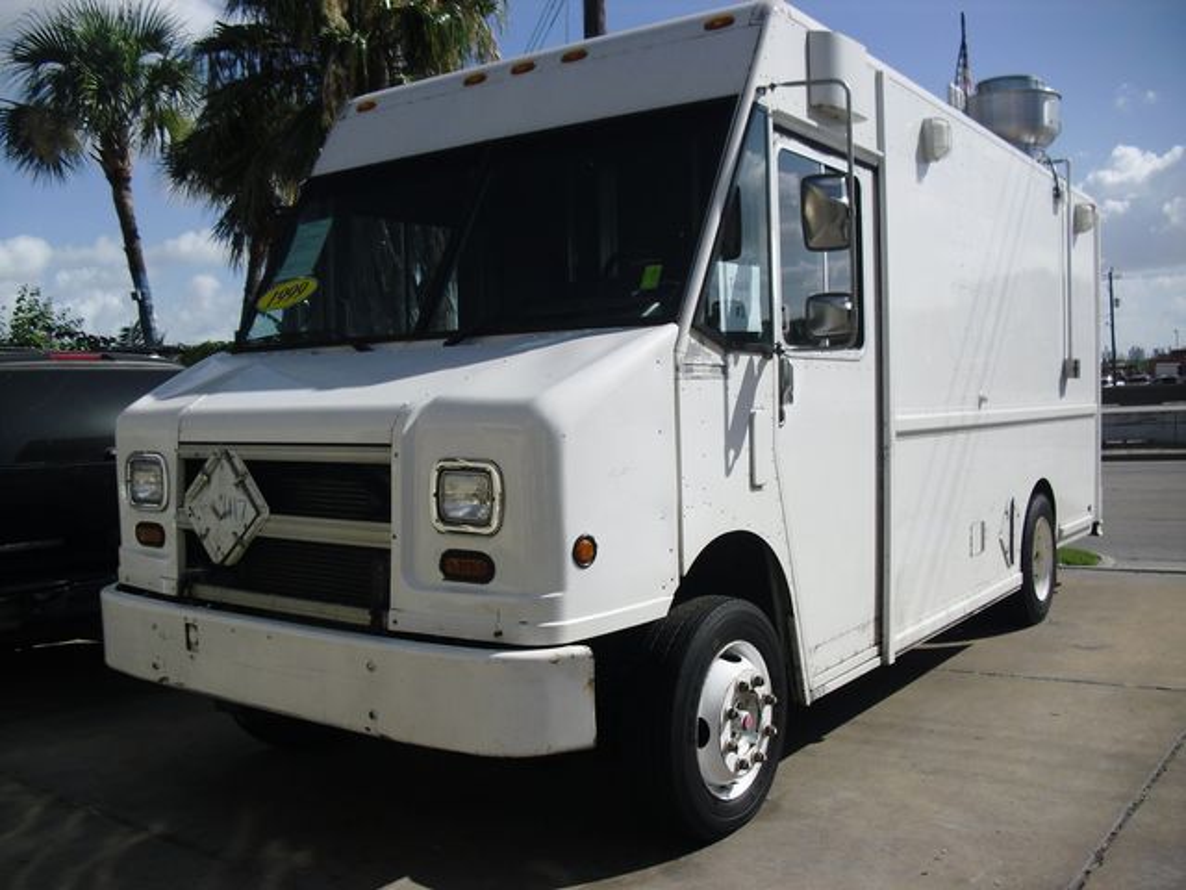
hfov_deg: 51.4
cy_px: 445
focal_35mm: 36
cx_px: 593
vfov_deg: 39.7
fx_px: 1233
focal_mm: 6.3
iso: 80
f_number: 7.8
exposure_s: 1/320
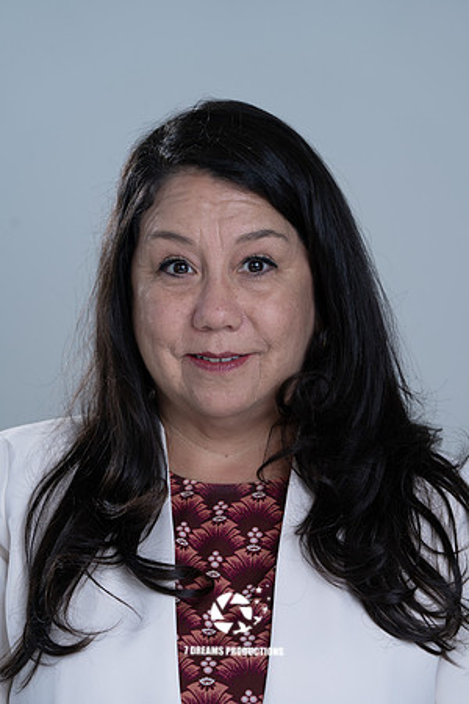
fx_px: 3048
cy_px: 352
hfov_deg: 8.8
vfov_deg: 13.2
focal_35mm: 156
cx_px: 234
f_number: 5.6
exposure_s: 1/200
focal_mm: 156
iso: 160
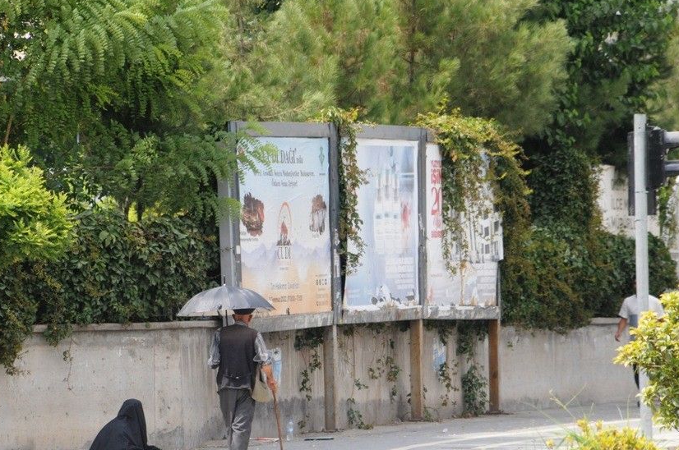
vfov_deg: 3.7
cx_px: 320
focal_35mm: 372
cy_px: 256
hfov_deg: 5.5
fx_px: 7005
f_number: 11
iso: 640
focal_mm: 200
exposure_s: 1/500
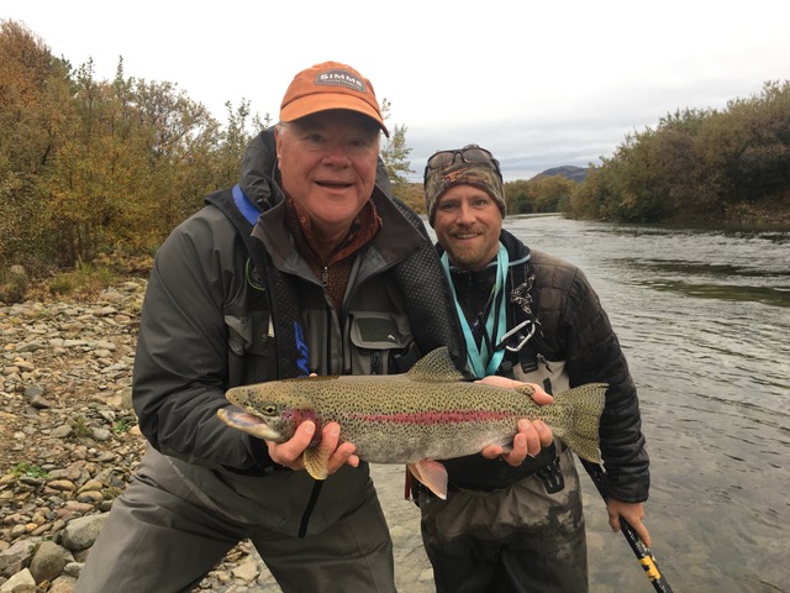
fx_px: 662
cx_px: 395
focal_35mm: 29
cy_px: 296
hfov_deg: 61.7
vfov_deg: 48.2
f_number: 2.2
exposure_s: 1/120
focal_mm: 4.15
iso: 32
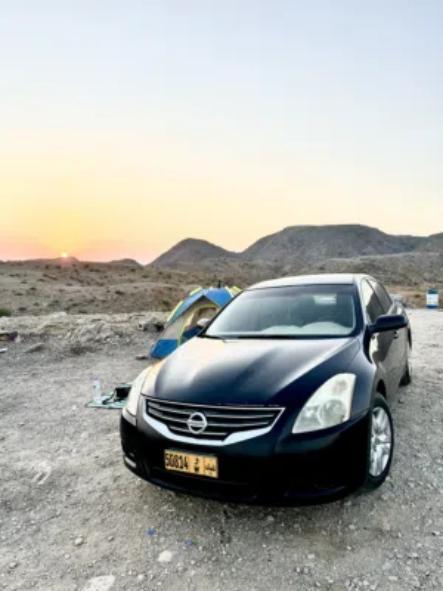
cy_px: 296
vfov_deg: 71.6
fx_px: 410
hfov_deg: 56.8
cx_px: 222
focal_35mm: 24
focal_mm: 6.86
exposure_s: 1/980
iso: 80
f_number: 1.78
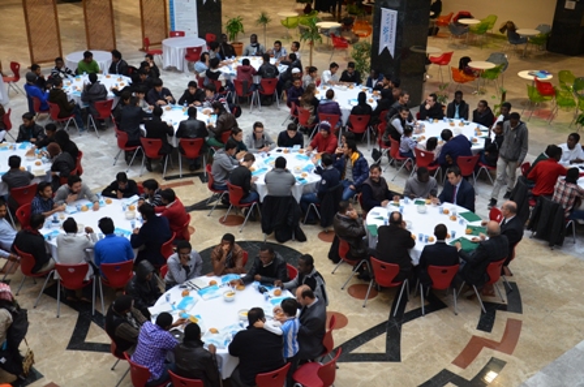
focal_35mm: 48
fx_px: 777
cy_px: 194
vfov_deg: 28.0
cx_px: 292
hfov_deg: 41.2
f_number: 4.2
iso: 1000
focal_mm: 32
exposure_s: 1/60
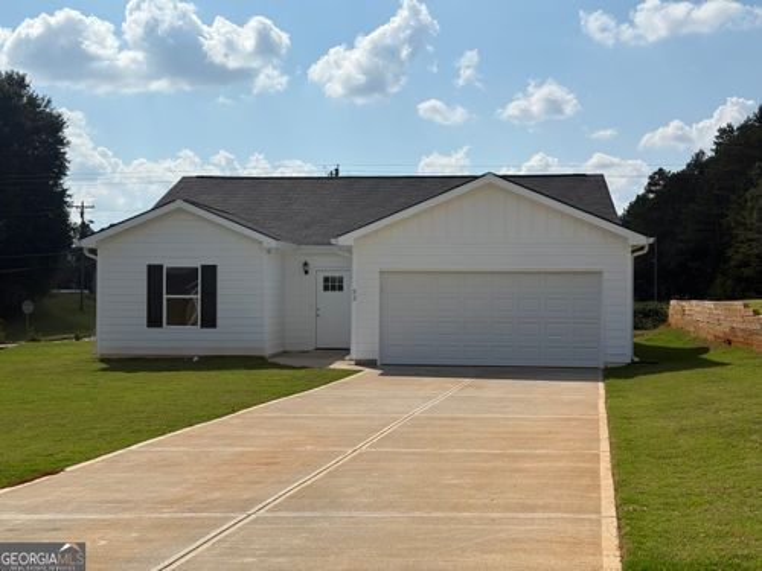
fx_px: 1057
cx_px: 381
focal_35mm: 48
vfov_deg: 30.3
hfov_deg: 39.7
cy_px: 286
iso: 64
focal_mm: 6.76
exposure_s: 1/11364
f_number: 1.78
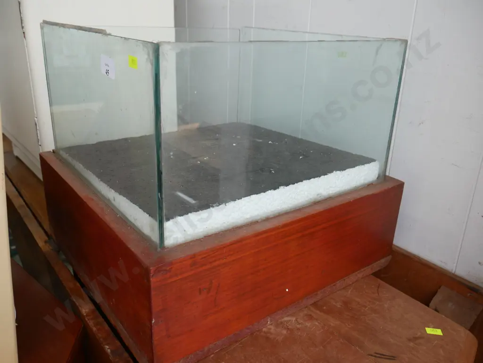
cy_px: 182
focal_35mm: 30
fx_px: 419
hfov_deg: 59.9
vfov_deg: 46.8
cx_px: 242
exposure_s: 1/125
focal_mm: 15
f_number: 4.5
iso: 200
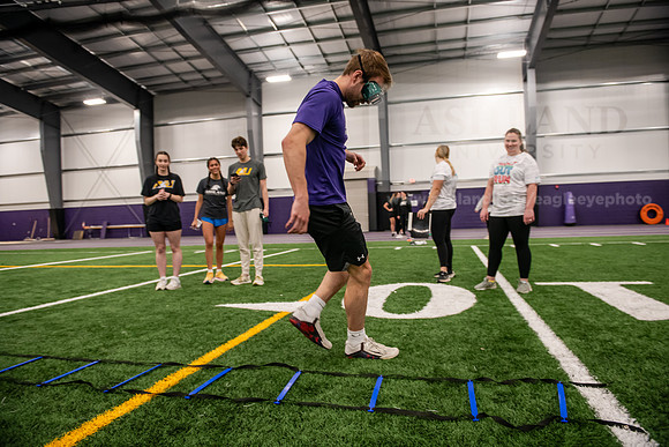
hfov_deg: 73.7
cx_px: 334
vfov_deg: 53.2
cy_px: 224
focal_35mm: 24
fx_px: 446
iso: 1600
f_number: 3.5
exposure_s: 1/125
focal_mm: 24
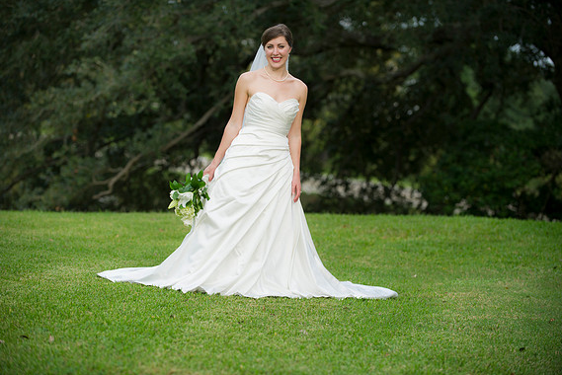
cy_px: 189
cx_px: 279
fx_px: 1749
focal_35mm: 112
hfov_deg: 18.3
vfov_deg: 12.2
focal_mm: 110
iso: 320
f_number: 2.8
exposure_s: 1/800
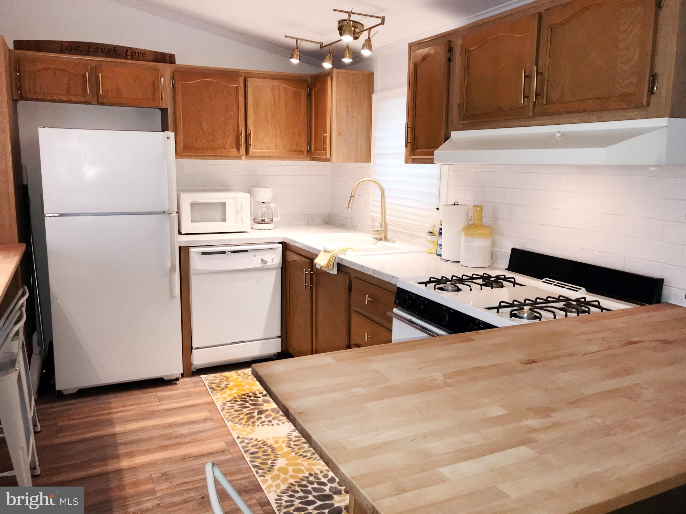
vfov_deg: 49.7
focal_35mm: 28
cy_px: 257
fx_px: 555
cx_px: 343
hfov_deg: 63.4
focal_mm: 3.99
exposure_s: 1/30
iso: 32
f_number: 1.8
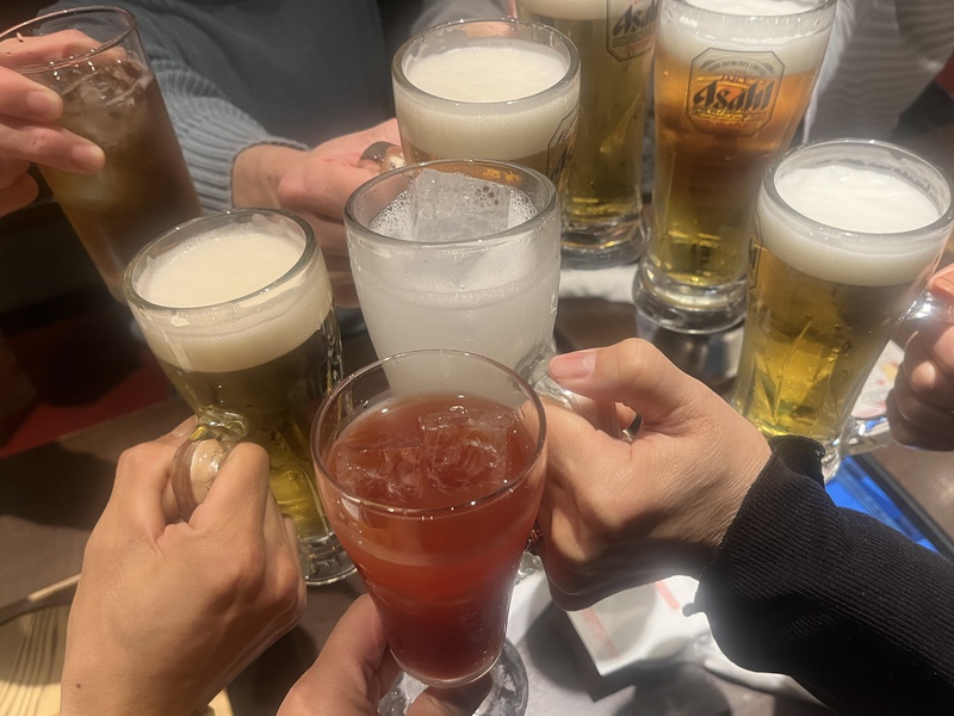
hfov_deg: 67.3
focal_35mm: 26
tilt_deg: -46.5
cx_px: 477
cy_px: 358
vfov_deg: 53.1
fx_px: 717
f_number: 1.6
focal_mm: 5.1
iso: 200
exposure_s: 1/60
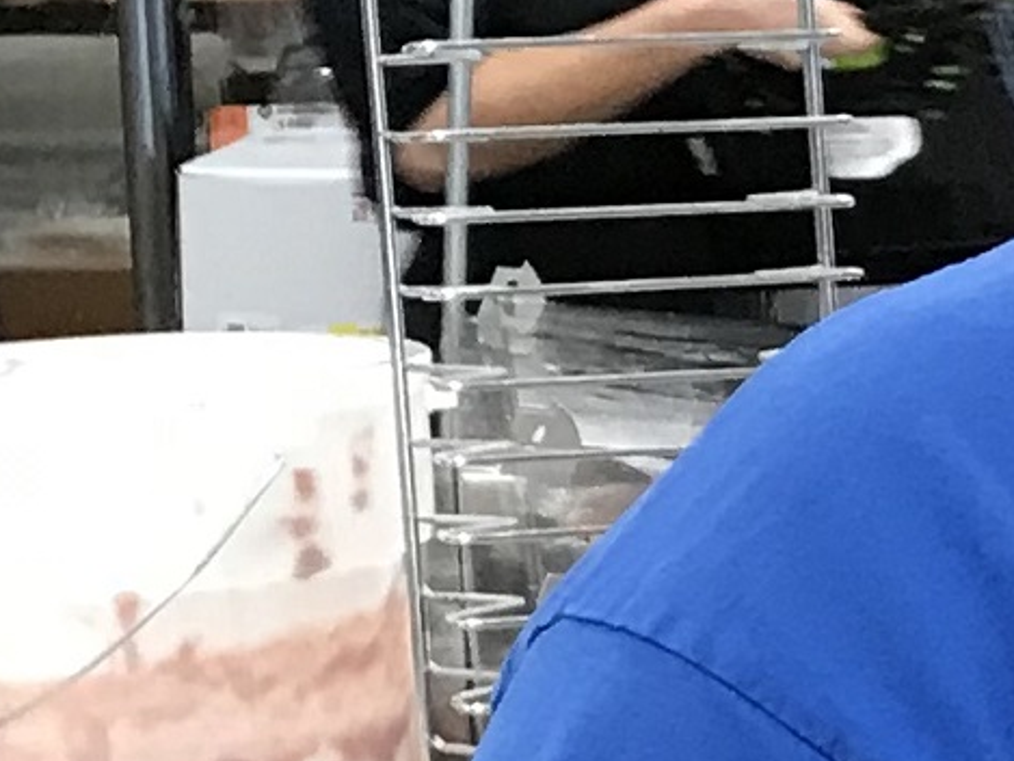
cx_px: 2925
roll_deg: -0.1
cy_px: 403
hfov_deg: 8.6
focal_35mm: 197
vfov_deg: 7.5
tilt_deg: -6.0
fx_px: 5772
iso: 40
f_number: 1.8
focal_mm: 3.99
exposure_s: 1/20
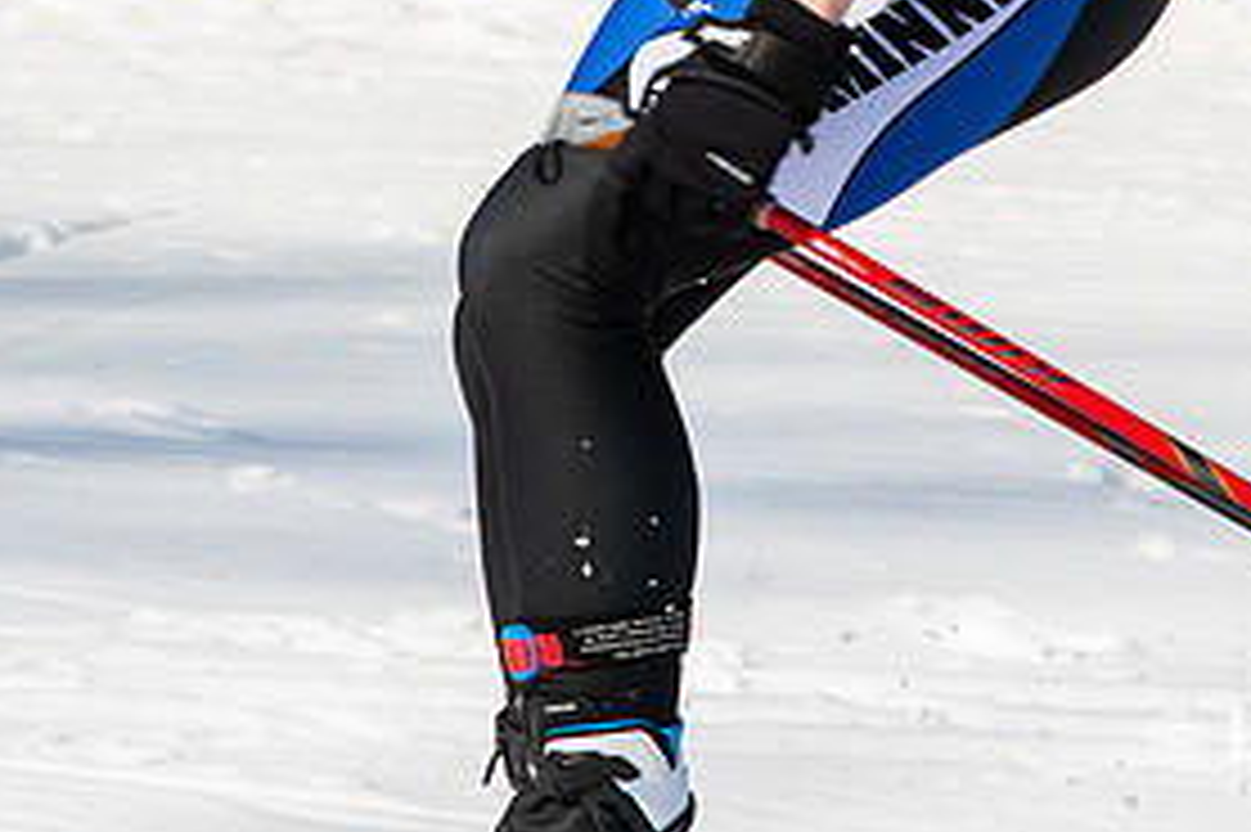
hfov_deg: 6.5
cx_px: 669
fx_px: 11009
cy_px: -194
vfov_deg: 4.3
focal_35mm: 317
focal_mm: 85
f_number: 8
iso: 400
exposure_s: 1/1000
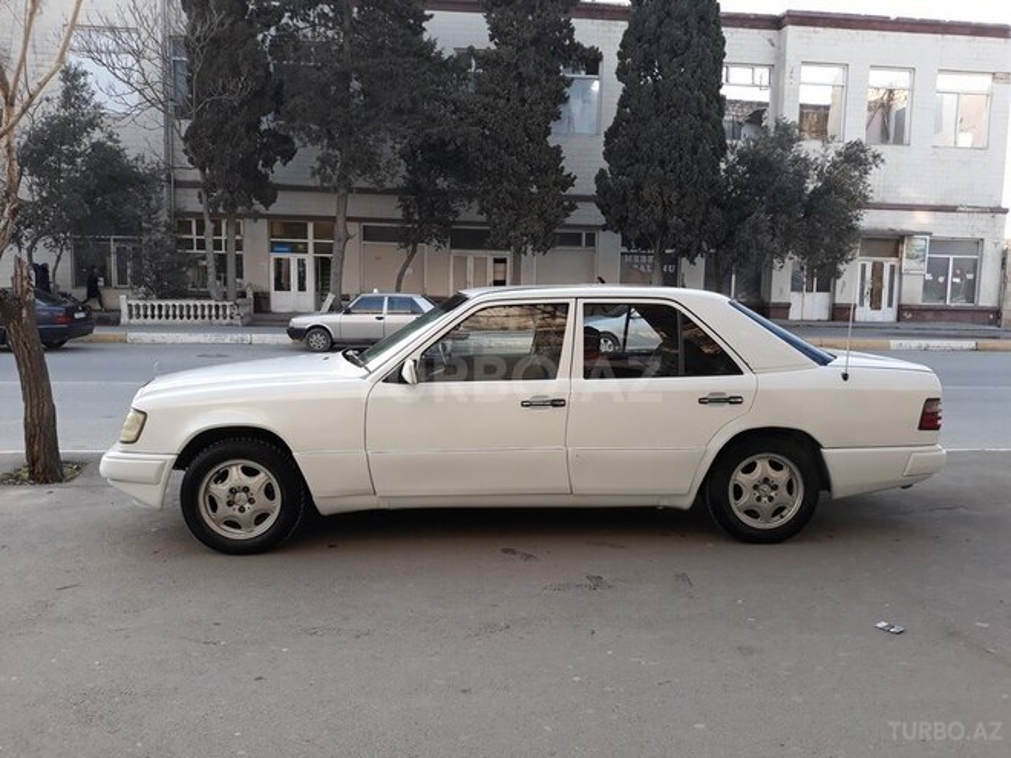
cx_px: 506
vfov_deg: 51.4
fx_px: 789
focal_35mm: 27
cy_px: 379
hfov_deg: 65.3
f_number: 1.7
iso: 40
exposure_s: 1/100
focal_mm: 3.71
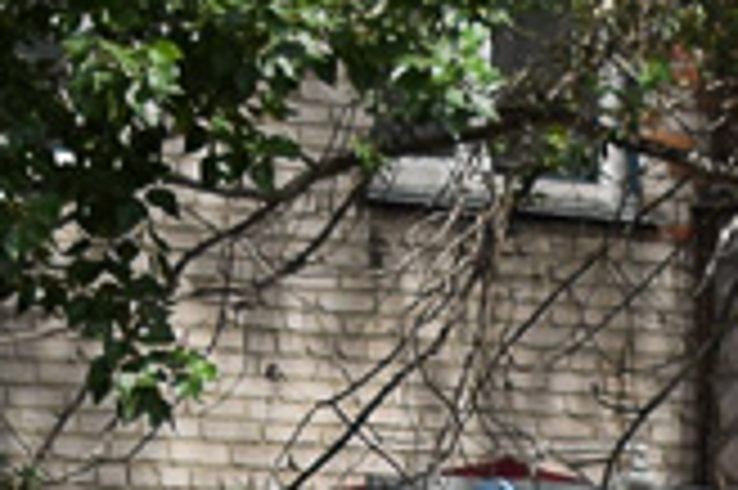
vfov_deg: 3.1
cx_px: 846
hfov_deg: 4.7
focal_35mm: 440
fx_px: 9011
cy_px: 1160
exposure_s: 1/800
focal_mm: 40
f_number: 4.8
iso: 200
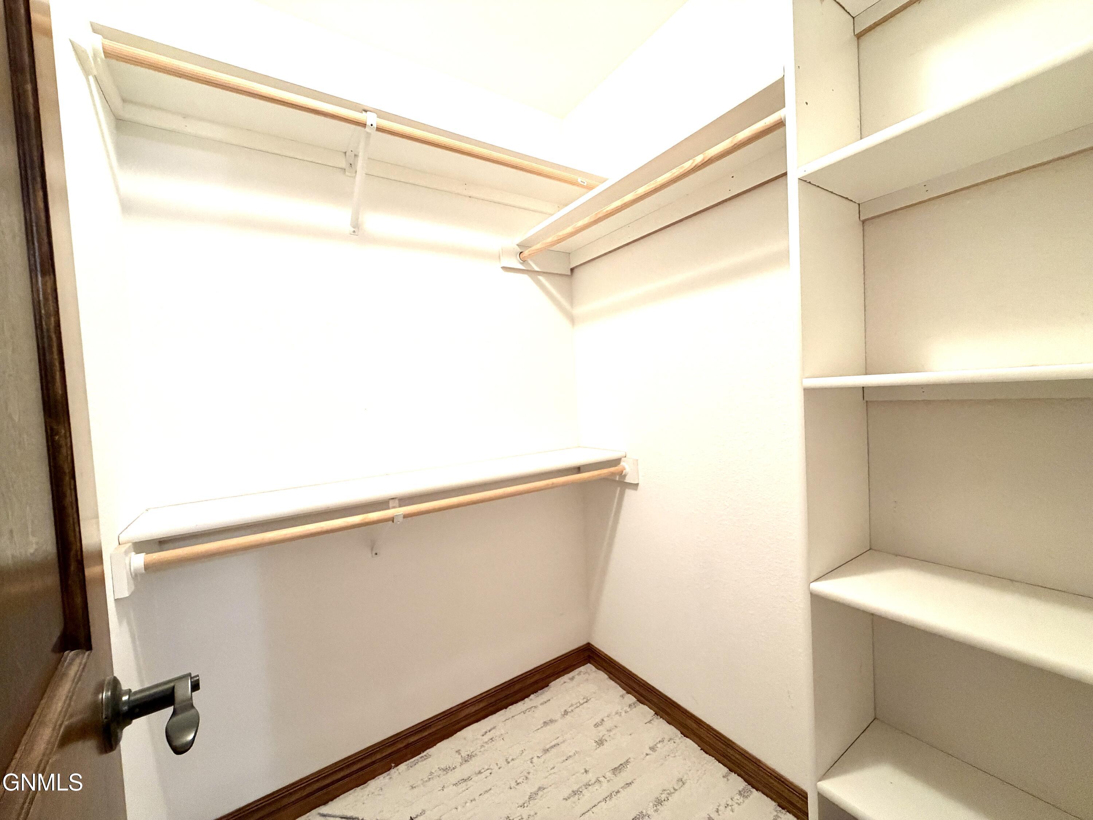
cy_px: 410
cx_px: 546
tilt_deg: -1.8
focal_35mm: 14
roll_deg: +3.0
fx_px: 442
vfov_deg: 85.7
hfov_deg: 102.1
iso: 320
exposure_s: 1/60
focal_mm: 2.22
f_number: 2.2
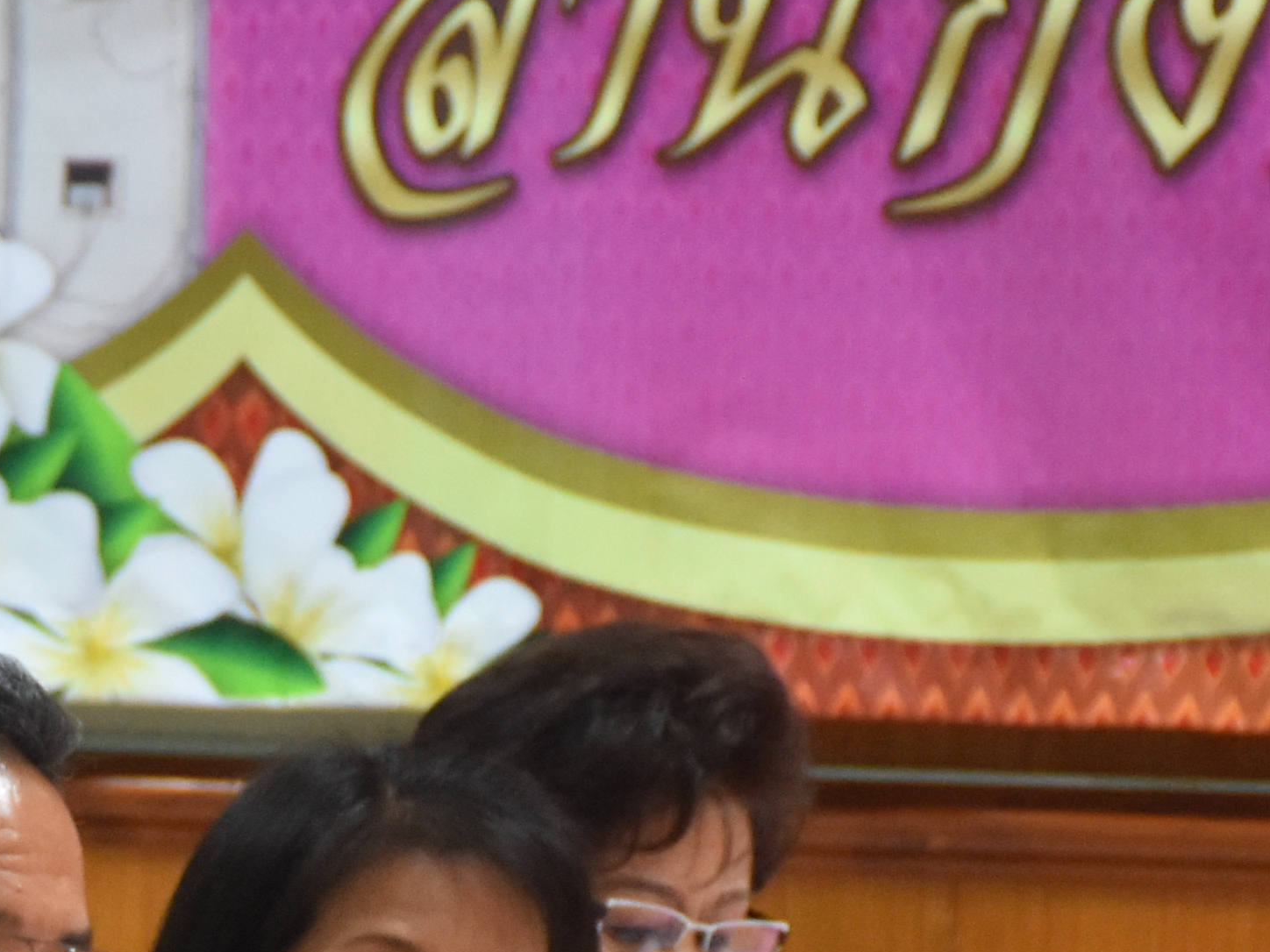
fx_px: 17537
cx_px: -462
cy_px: 1561
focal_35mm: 478
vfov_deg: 3.1
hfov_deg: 4.1
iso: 1250
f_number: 5.3
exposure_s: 1/60
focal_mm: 80
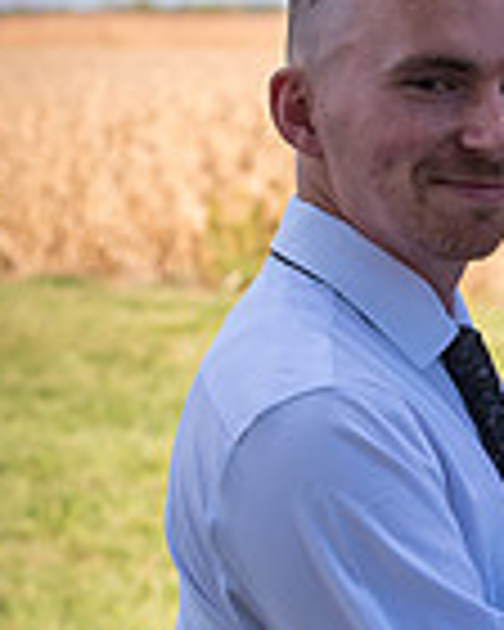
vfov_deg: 9.8
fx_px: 3655
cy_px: 414
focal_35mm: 196
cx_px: 605
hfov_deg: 7.8
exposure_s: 1/400
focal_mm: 65
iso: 100
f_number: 5
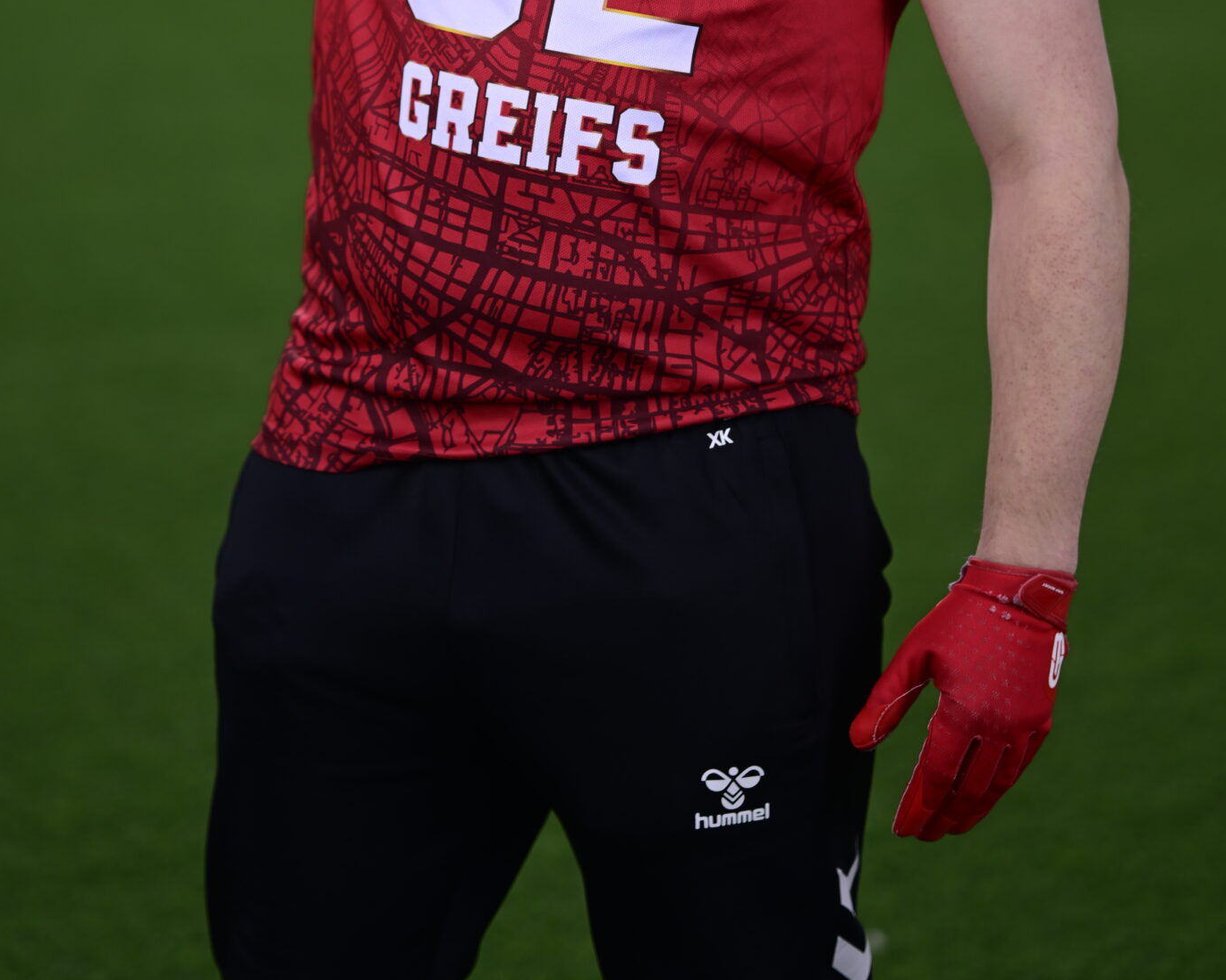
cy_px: -55
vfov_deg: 10.3
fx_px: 5407
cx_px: 538
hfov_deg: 12.9
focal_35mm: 149
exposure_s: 1/320
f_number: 2
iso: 64
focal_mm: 85
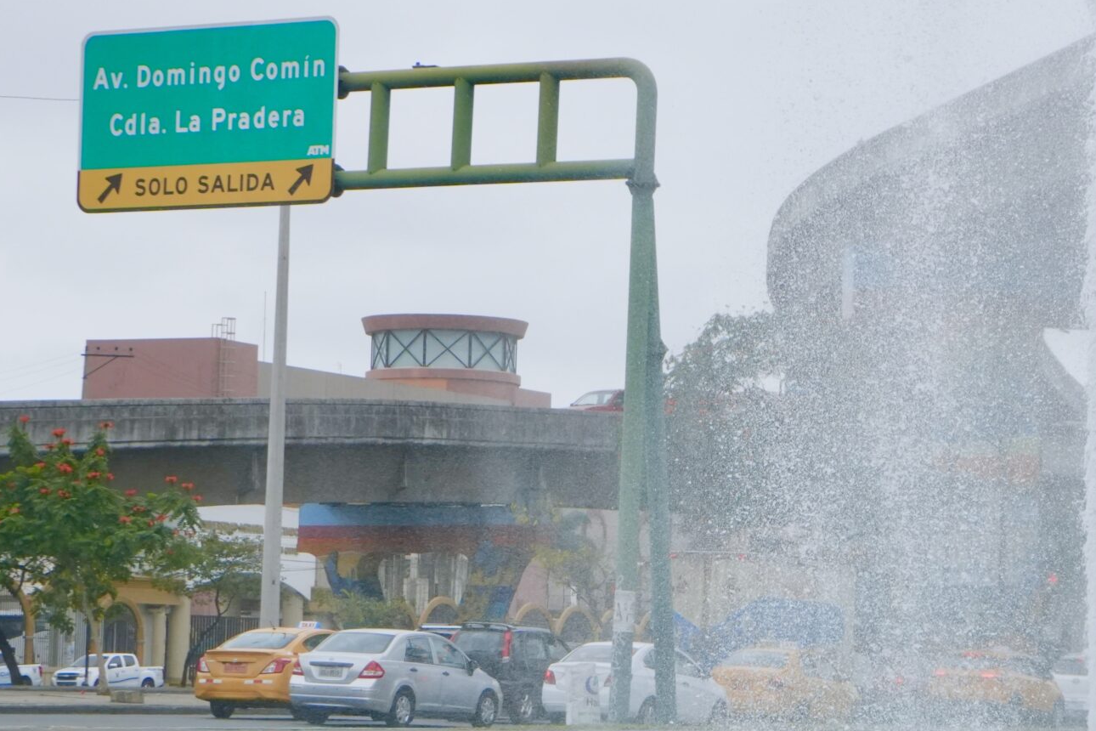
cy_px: 368
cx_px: 835
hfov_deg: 16.3
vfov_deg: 11.0
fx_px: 3805
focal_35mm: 125
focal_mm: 42
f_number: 4.5
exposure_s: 1/4000
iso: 800
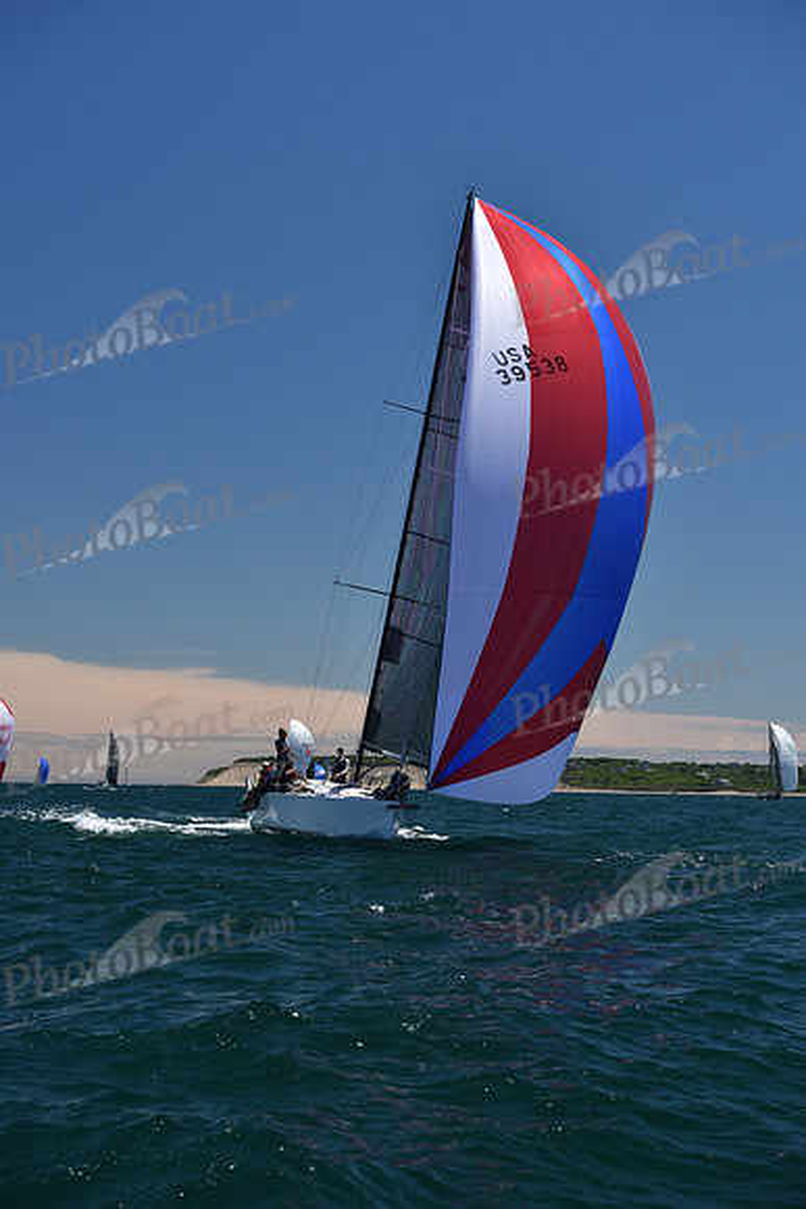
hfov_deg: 19.5
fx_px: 2349
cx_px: 403
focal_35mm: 70
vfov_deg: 28.8
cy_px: 604
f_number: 6.3
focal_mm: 70
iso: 250
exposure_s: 1/800
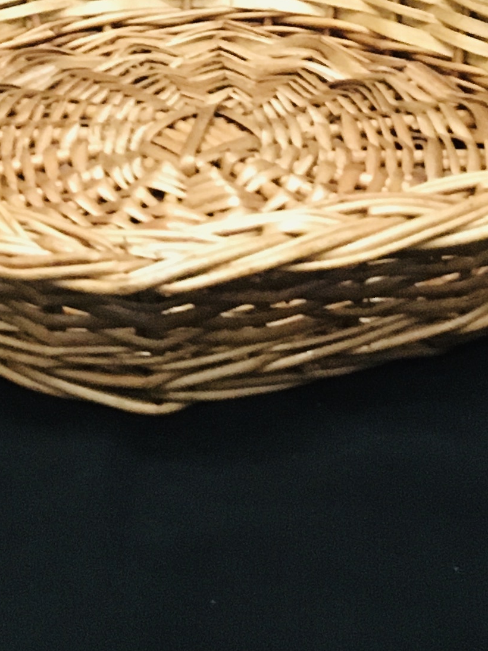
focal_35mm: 107
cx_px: 217
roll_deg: -1.3
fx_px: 2011
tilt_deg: -11.0
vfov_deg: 16.6
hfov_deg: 13.8
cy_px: -355
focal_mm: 4.15
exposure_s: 1/17
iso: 500
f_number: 2.2
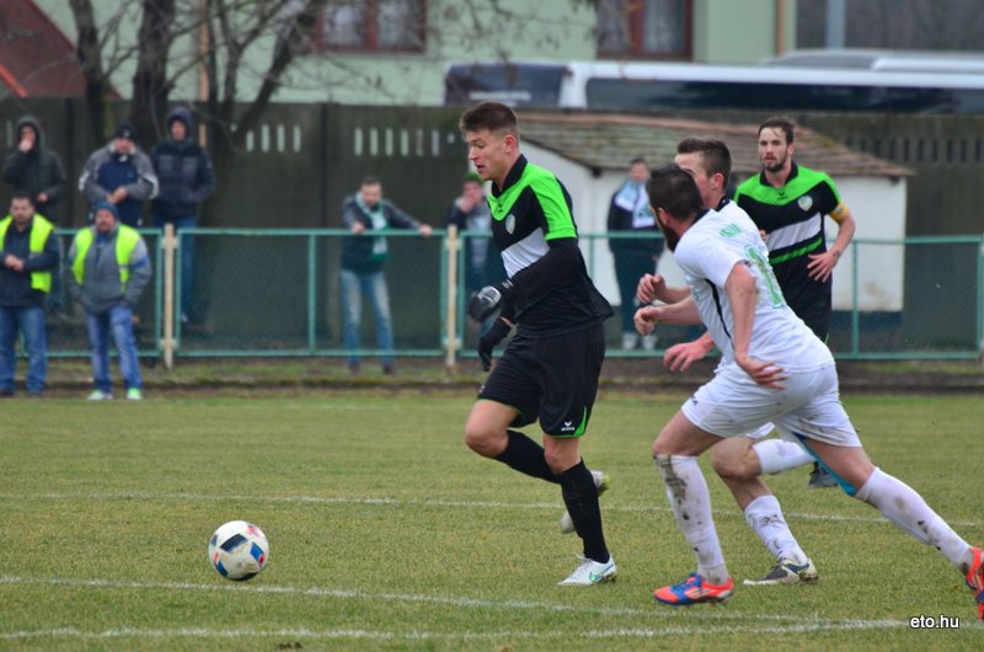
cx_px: 492
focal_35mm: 450
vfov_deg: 3.0
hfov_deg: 4.6
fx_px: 12275
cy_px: 326
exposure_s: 1/500
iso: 640
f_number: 5.6
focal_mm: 300
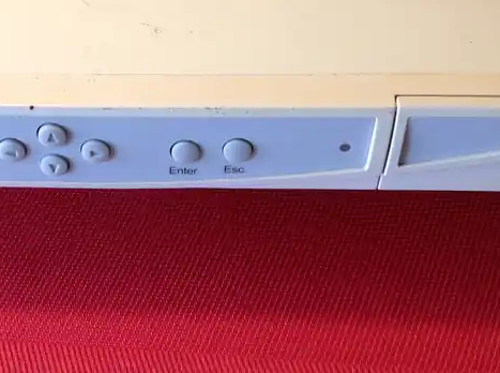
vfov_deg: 19.5
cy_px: 241
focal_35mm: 75
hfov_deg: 25.6
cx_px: 101
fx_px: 1081
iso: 64
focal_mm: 4.28
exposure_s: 1/17
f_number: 2.4
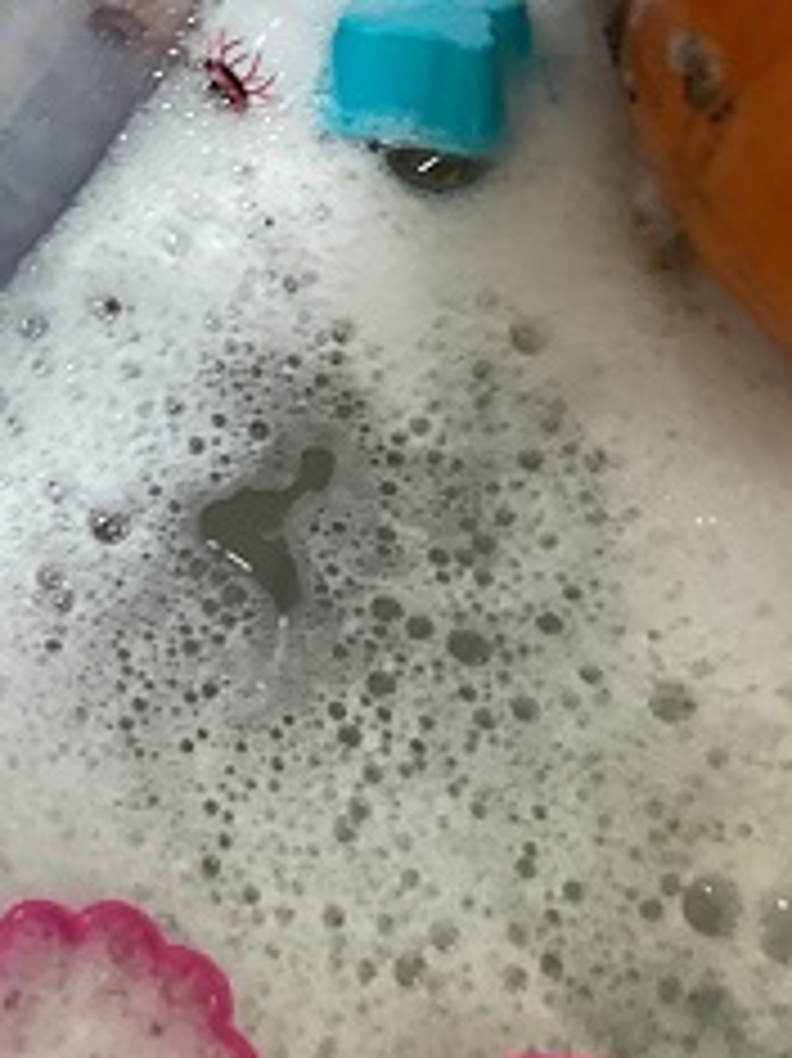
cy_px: -320
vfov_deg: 20.4
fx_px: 2687
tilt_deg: -50.1
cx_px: -261
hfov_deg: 15.9
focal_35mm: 88
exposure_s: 1/33
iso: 320
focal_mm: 3.3
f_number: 2.4
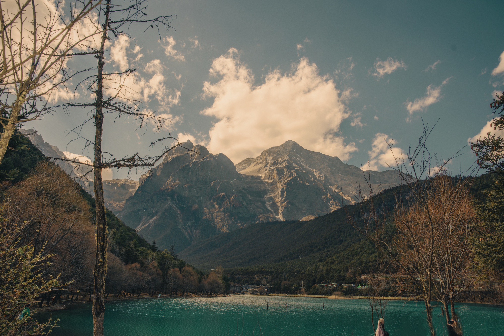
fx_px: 336
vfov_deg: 53.1
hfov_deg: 73.7
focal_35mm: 24
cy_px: 168
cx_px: 252
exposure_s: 1/250
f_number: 7.1
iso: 100
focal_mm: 24
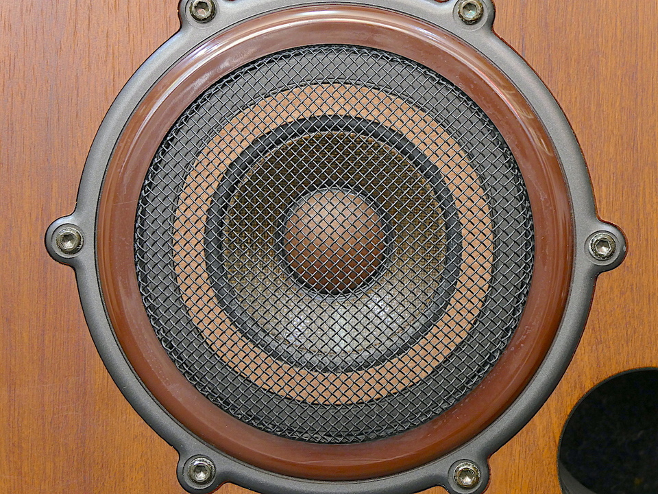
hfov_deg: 15.9
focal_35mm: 124
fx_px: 2357
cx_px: 329
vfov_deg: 12.0
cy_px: 247
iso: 200
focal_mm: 22.3
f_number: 5.2
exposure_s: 1/5
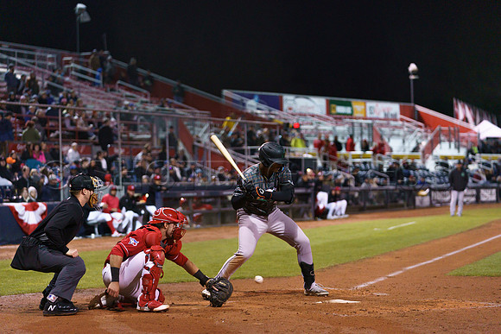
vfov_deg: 12.8
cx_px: 250
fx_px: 1489
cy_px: 167
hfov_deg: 19.1
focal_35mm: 107
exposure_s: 1/1000
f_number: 2.8
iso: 2000
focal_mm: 107
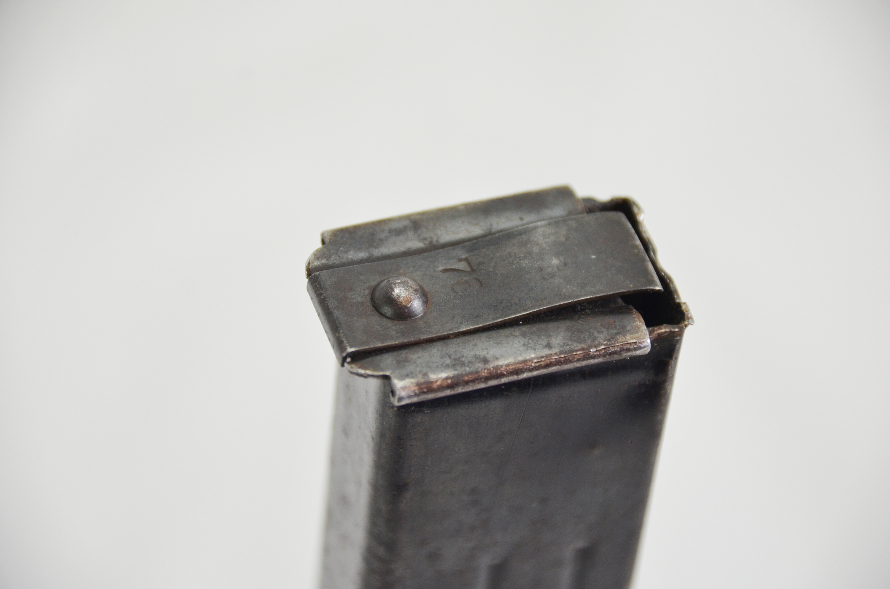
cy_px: 294
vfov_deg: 6.8
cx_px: 445
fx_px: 4996
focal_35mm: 202
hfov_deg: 10.2
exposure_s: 1/250
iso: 800
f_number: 5.6
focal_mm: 135
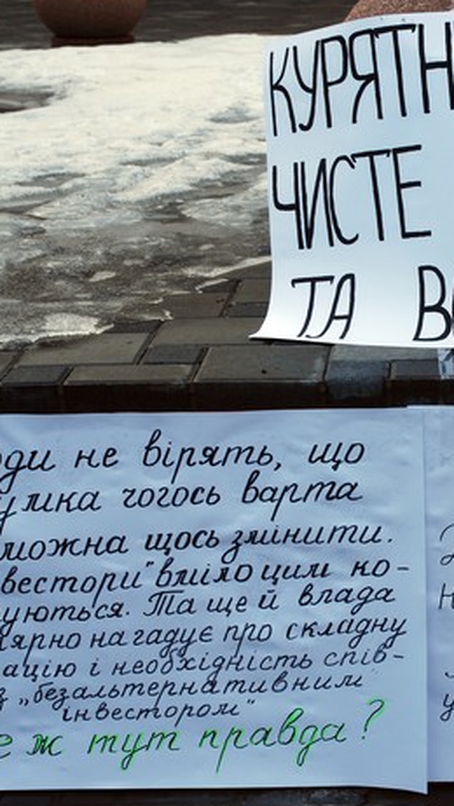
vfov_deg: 28.7
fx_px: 1579
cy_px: 403
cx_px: 409
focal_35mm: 74
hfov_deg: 16.2
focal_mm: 31
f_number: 7.1
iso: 100
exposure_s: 1/160
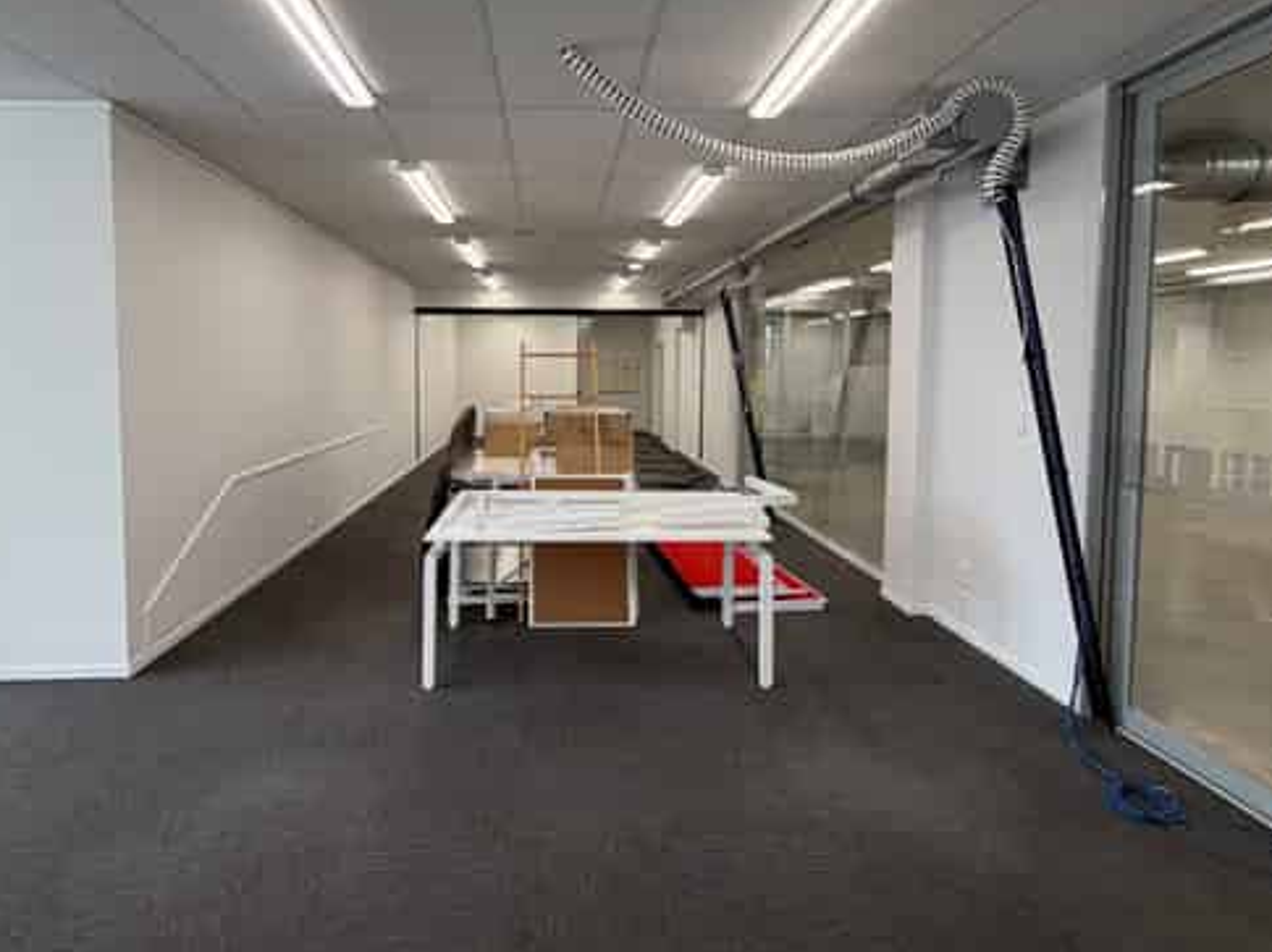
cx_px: 580
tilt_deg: -4.0
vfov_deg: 68.3
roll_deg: +0.8
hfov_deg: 84.5
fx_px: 698
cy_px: 408
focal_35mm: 19
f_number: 2.2
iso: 64
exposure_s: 1/100
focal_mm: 2.22
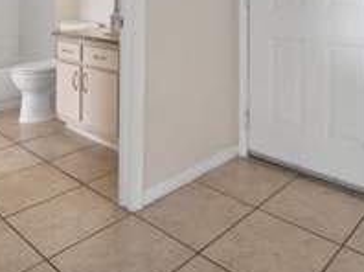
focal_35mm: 34
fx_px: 357
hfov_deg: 53.8
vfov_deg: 36.3
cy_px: -17
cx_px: 210
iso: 400
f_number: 8
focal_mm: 7
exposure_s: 1/30
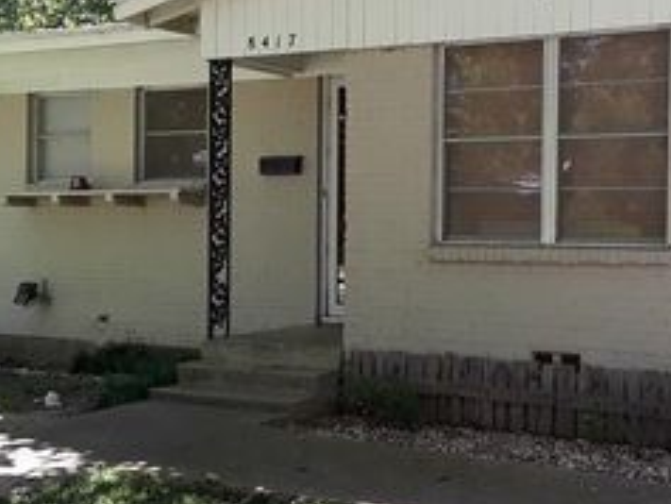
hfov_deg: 32.6
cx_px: 402
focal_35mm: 59
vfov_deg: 24.7
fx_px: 1144
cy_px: 157
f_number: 1.9
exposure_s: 1/192
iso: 40
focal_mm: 2.9
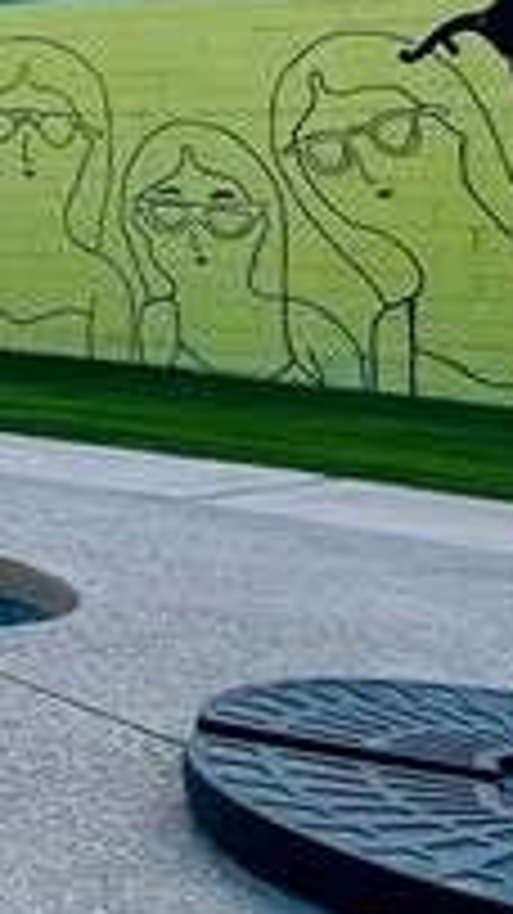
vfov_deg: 25.9
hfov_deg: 11.2
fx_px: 1864
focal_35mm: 77
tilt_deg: +7.4
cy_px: -36
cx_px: -936
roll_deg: -1.3
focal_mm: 2.22
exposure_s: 1/1490
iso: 40
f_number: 2.2
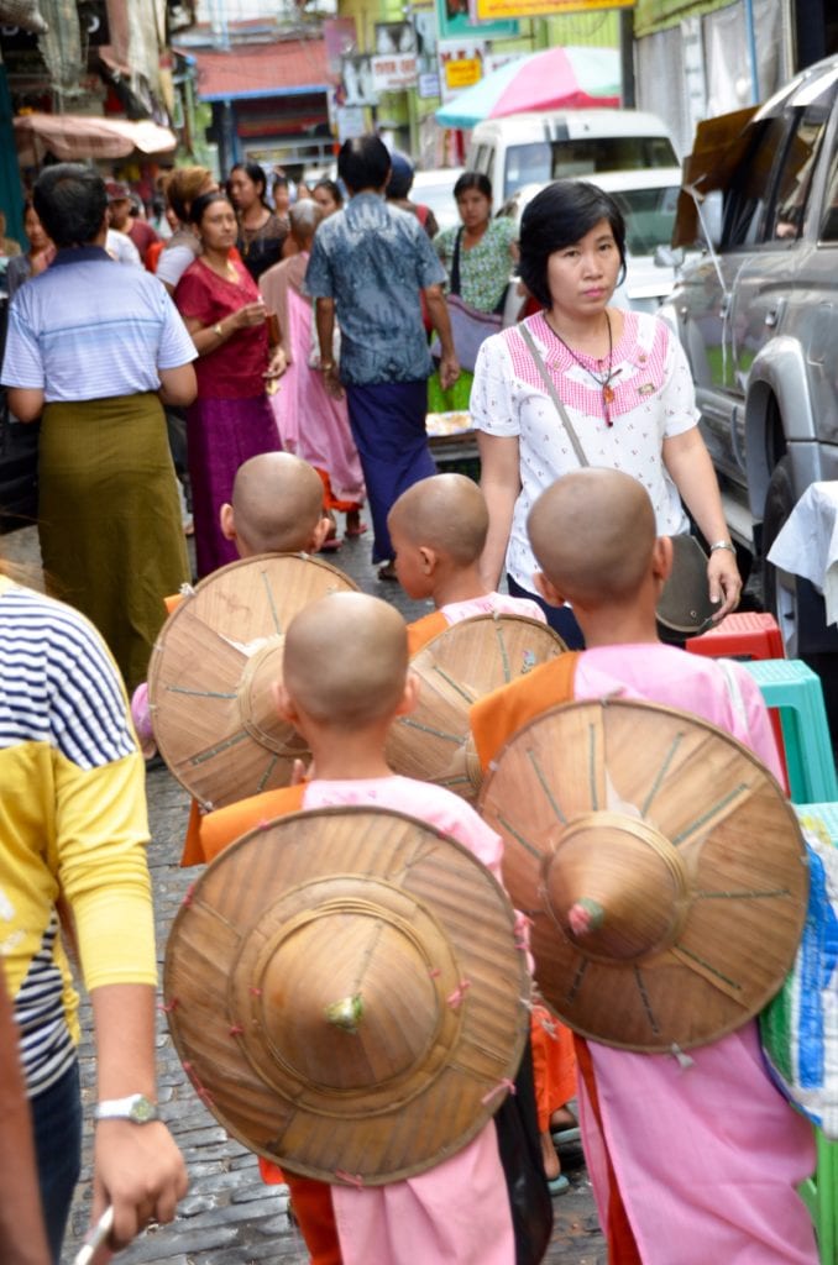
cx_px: 419
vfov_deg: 22.0
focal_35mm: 93
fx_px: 3262
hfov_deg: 14.6
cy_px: 632
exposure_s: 1/125
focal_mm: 62
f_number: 5.6
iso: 400
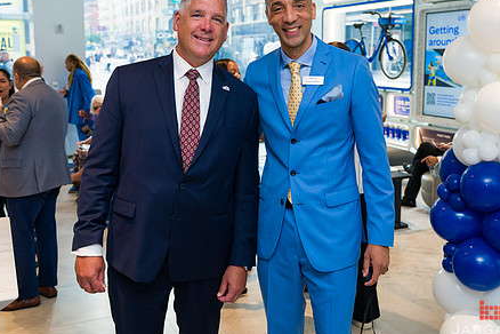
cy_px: 129
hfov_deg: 47.4
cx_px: 246
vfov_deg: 32.5
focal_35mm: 41
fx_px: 569
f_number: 3.5
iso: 400
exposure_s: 1/200
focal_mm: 29.5
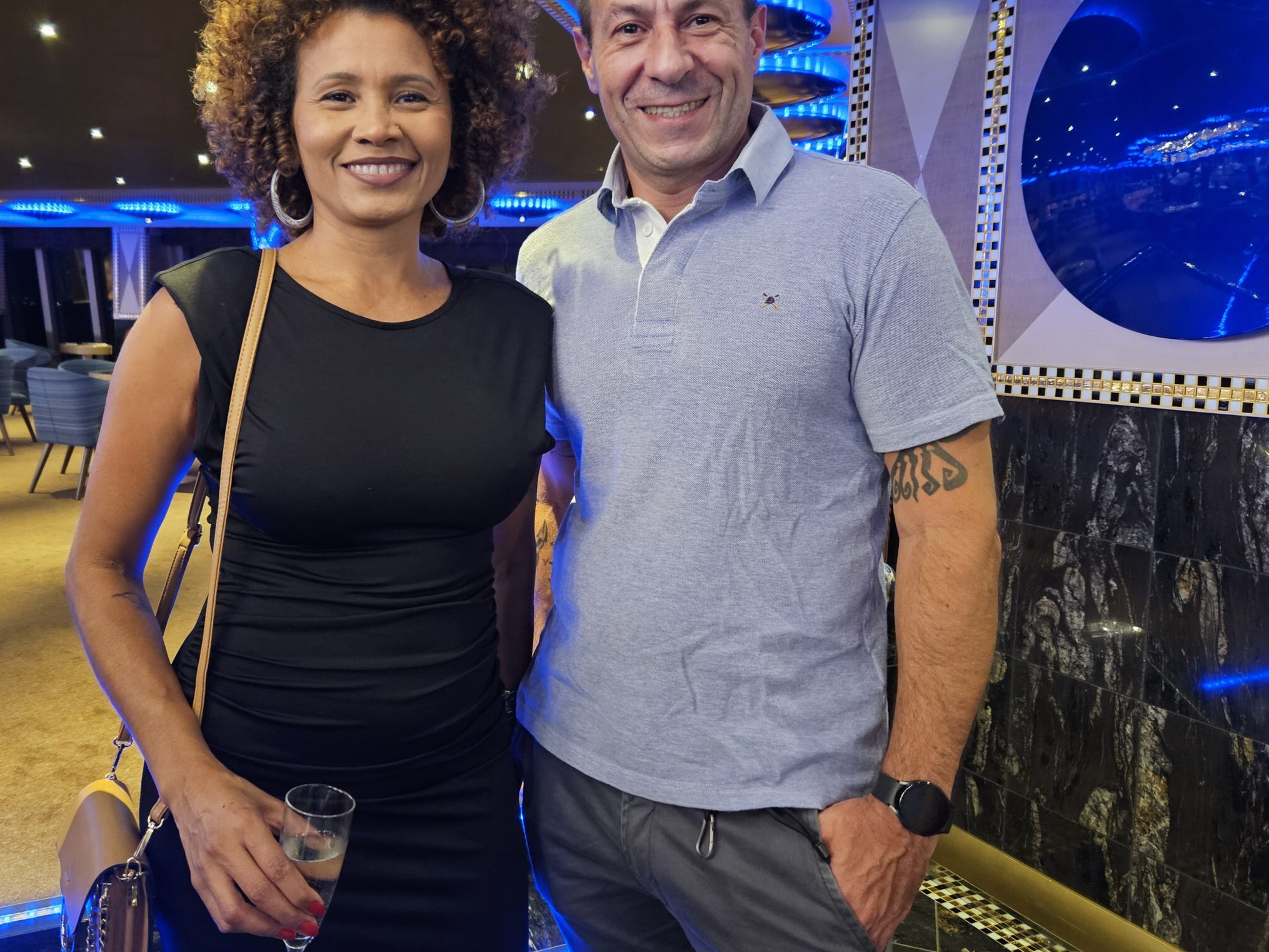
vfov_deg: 48.1
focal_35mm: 29
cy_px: 422
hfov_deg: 61.3
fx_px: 1063
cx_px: 533
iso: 640
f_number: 1.8
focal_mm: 5.4
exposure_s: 1/24
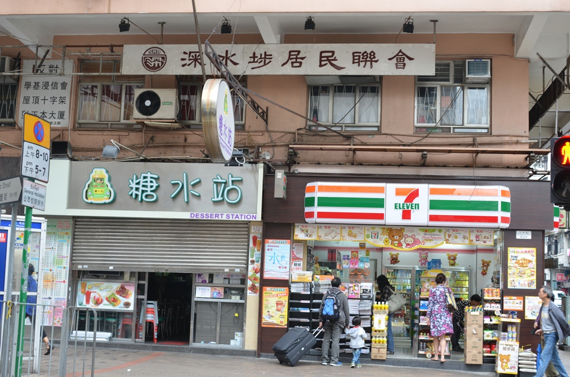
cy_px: 188
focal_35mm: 51
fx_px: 806
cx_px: 285
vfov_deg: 26.4
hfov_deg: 39.0
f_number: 4.5
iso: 400
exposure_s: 1/80
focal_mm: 34
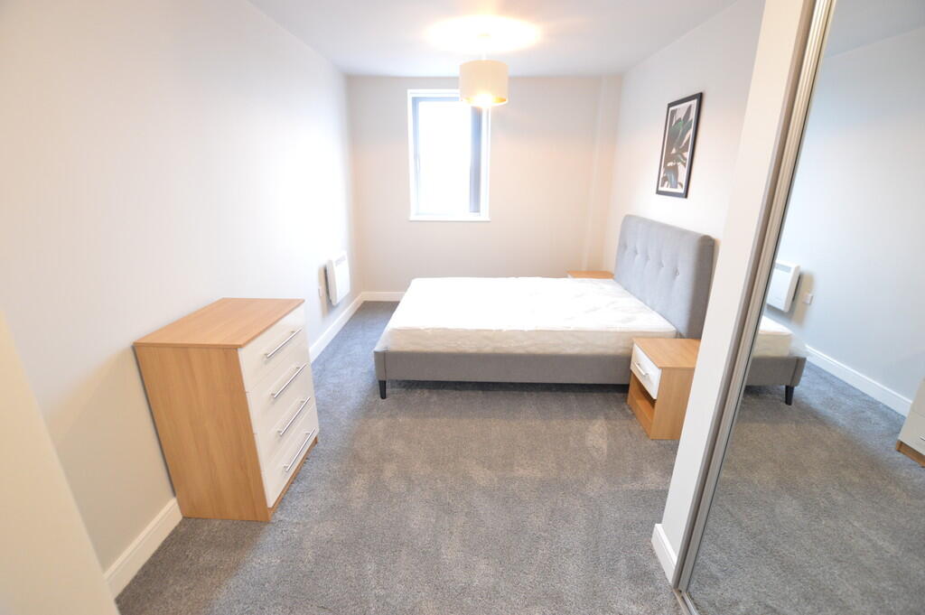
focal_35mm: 15
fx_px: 385
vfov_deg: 77.2
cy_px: 308
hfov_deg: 100.4
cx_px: 462
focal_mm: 10
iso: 900
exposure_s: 1/15
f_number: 3.5
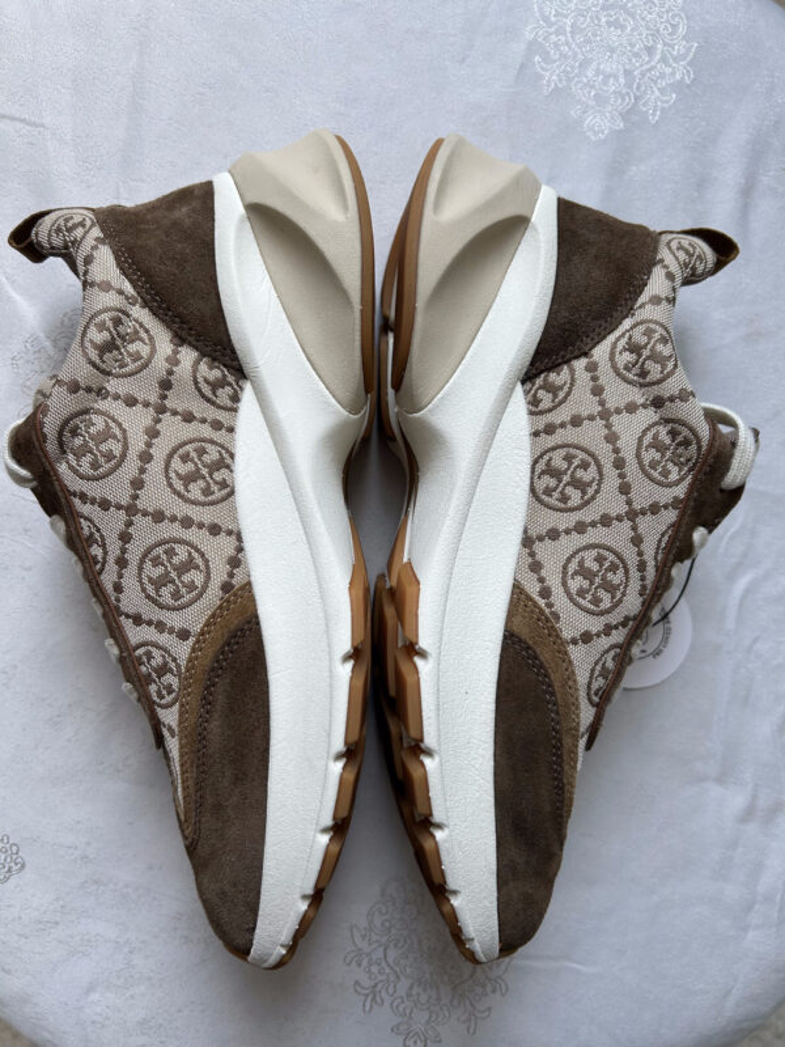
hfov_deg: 53.1
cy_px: 524
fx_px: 786
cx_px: 392
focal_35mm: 26
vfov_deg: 67.3
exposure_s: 1/404
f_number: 1.5
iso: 50
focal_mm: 5.7
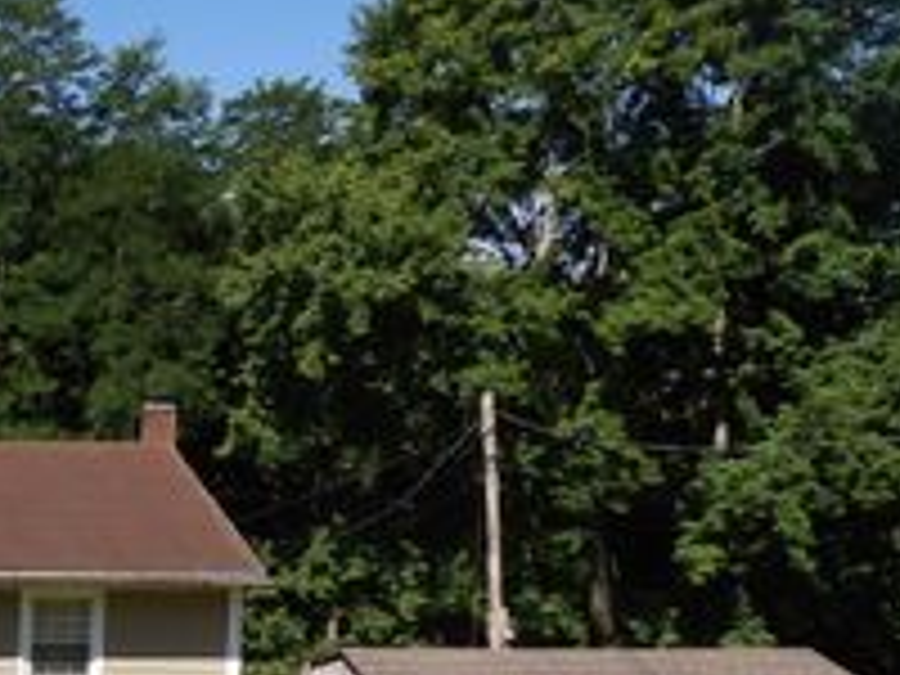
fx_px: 1560
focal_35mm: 60
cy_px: 659
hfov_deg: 28.1
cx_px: -184
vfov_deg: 23.5
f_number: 4.6
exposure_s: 1/484
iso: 100
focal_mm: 4.3
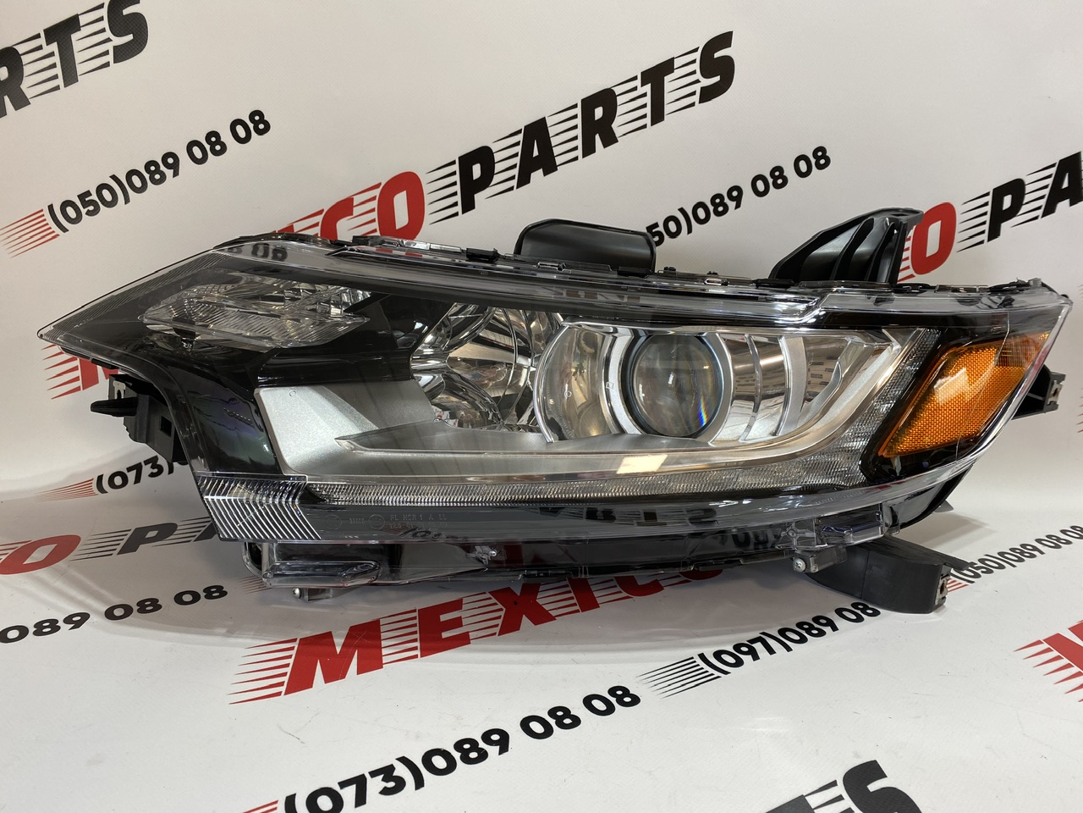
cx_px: 542
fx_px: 813
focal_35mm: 26
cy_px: 406
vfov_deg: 53.1
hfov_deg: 67.3
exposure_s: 1/121
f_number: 1.8
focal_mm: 4.25
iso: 64
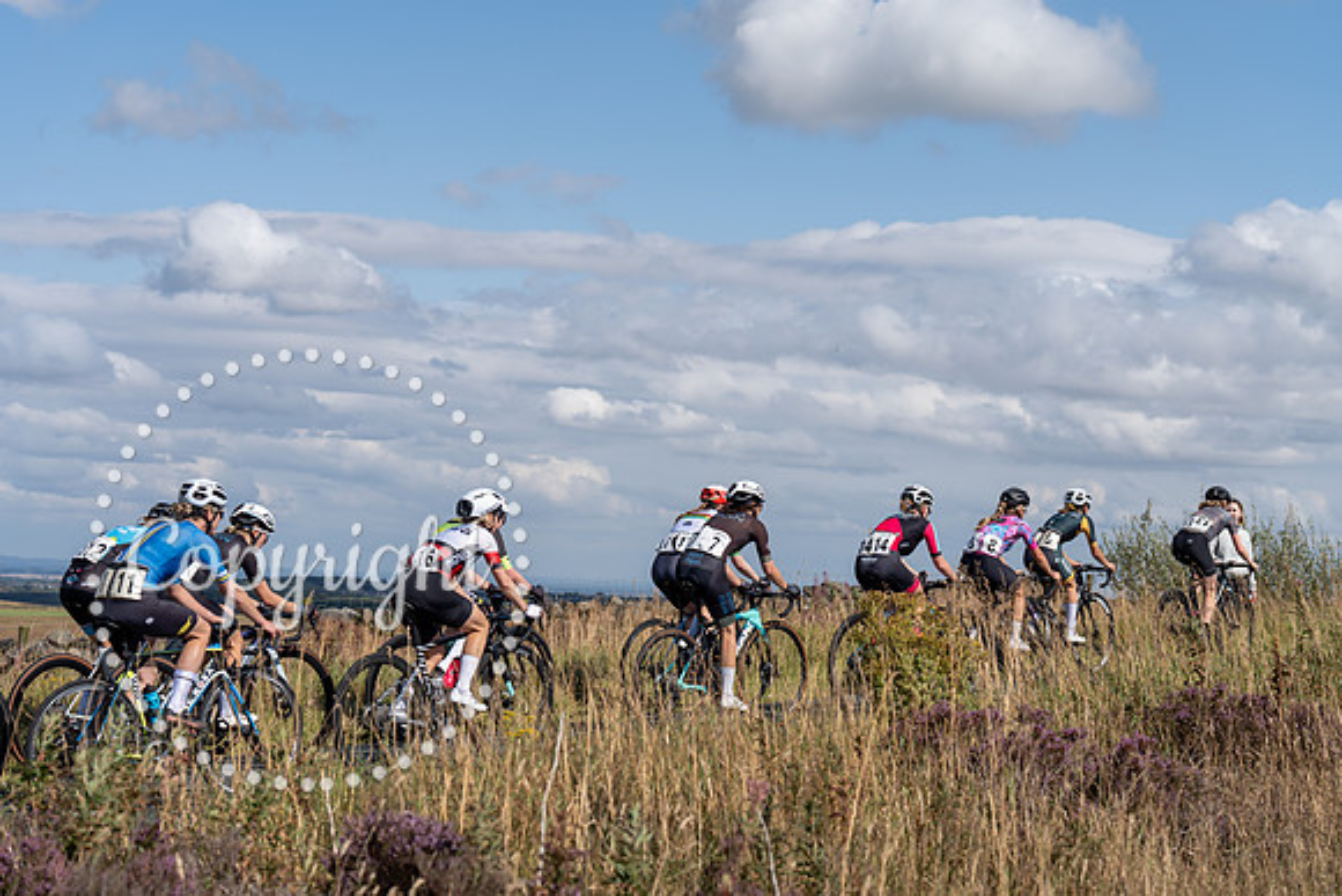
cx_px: 671
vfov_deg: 19.5
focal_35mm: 70
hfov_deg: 28.8
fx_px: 2610
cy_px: 448
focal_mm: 70
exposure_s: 1/800
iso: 100
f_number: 5.6
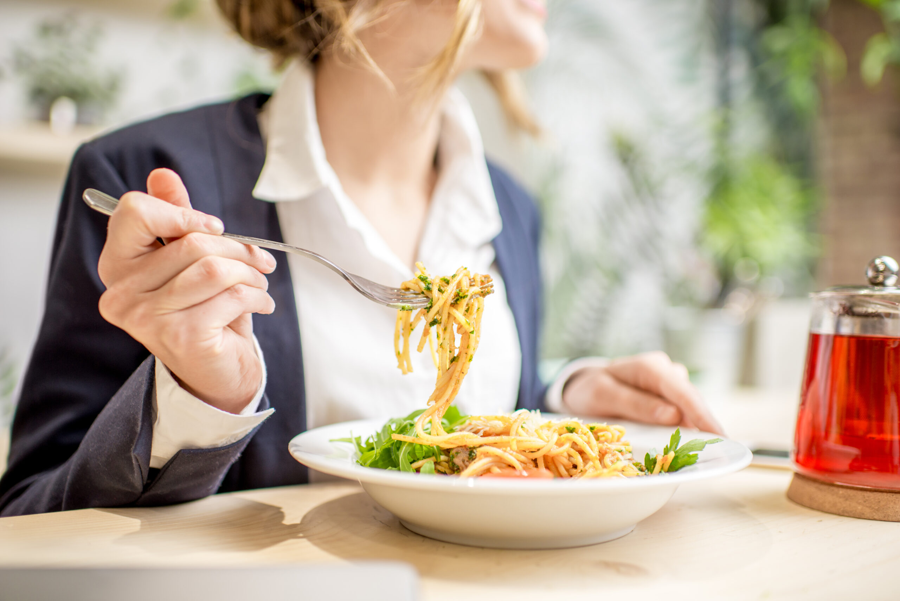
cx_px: 450
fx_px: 875
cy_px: 300
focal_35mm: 35
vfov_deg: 37.9
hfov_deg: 54.4
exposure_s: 1/160
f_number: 2
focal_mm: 35
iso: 200
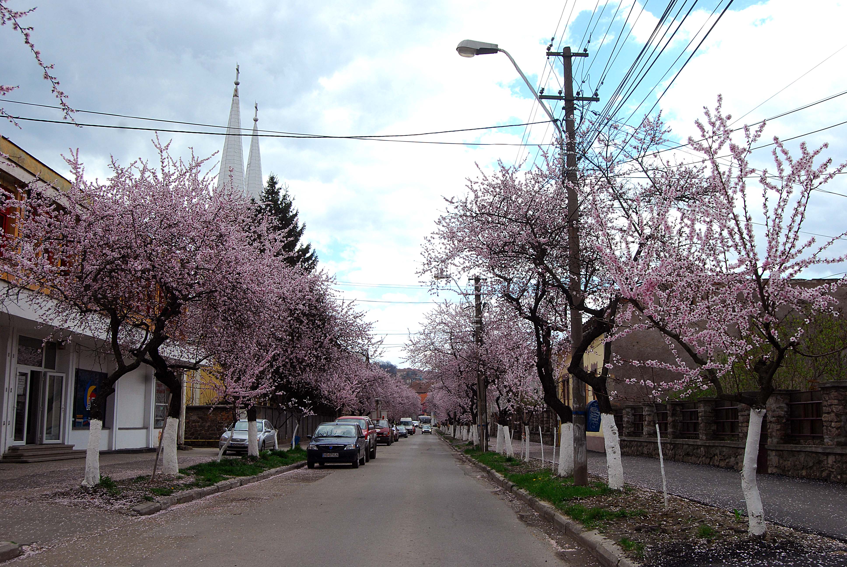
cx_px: 424
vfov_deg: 37.0
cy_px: 284
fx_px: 848
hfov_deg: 53.1
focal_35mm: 36
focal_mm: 24
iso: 400
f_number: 9
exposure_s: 1/320
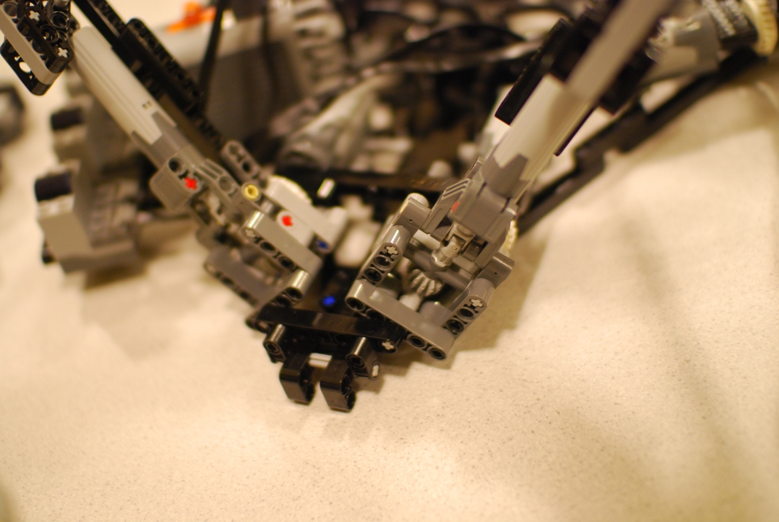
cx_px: 390
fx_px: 975
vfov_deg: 29.9
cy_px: 261
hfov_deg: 43.6
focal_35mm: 45
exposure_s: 1/60
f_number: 1.4
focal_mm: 30
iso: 360
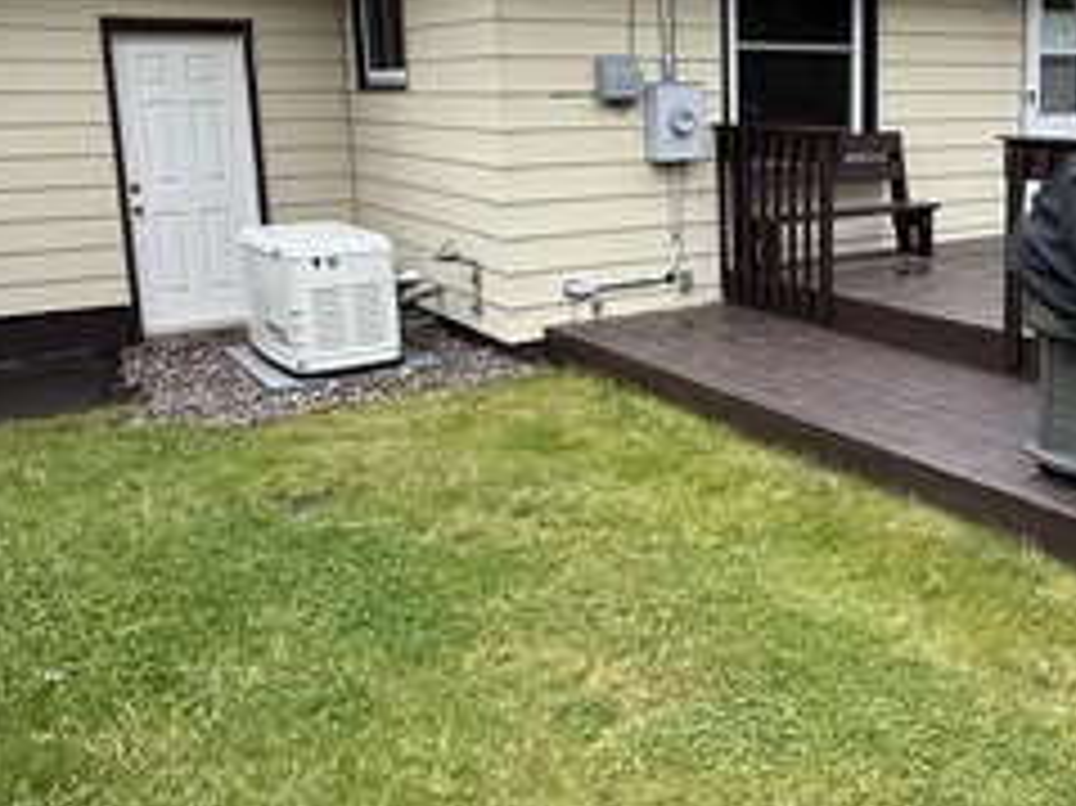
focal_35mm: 39
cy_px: 315
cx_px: 826
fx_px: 1212
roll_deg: +0.6
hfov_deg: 45.9
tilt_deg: -11.1
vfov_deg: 36.6
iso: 64
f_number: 2.2
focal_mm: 2.22
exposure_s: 1/270
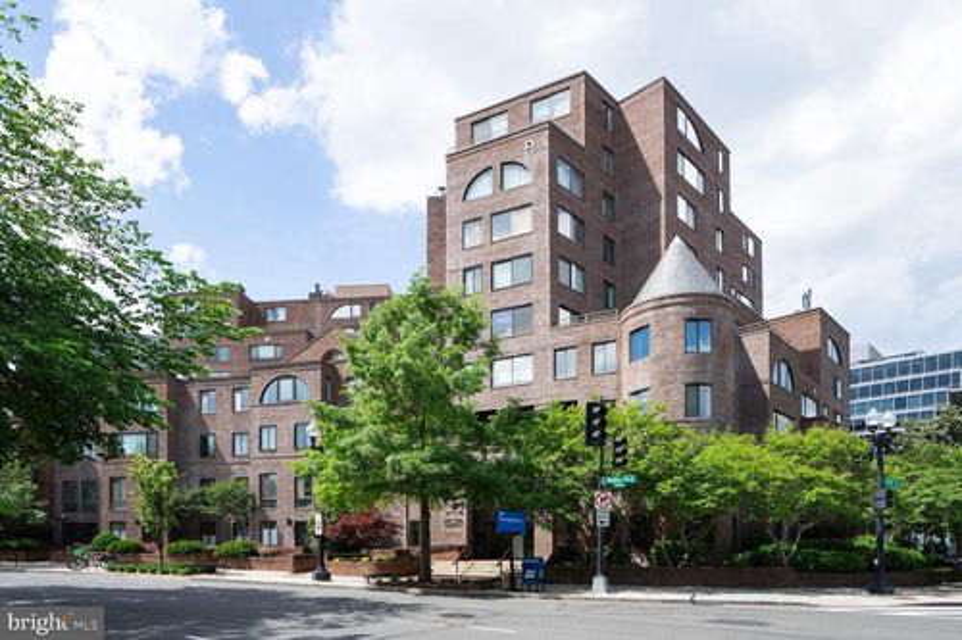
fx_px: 508
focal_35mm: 19
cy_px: 320
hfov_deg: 86.9
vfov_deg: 64.5
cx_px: 481
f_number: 8
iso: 200
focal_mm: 19
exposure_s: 1/320
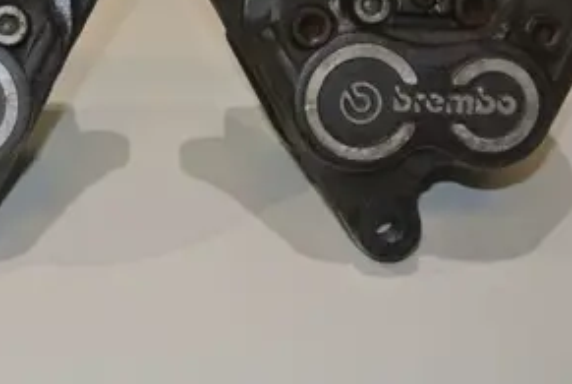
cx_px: 130
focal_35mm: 72
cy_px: 112
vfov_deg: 18.9
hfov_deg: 27.6
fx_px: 1146
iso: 200
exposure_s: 1/60
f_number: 4
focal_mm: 14.5
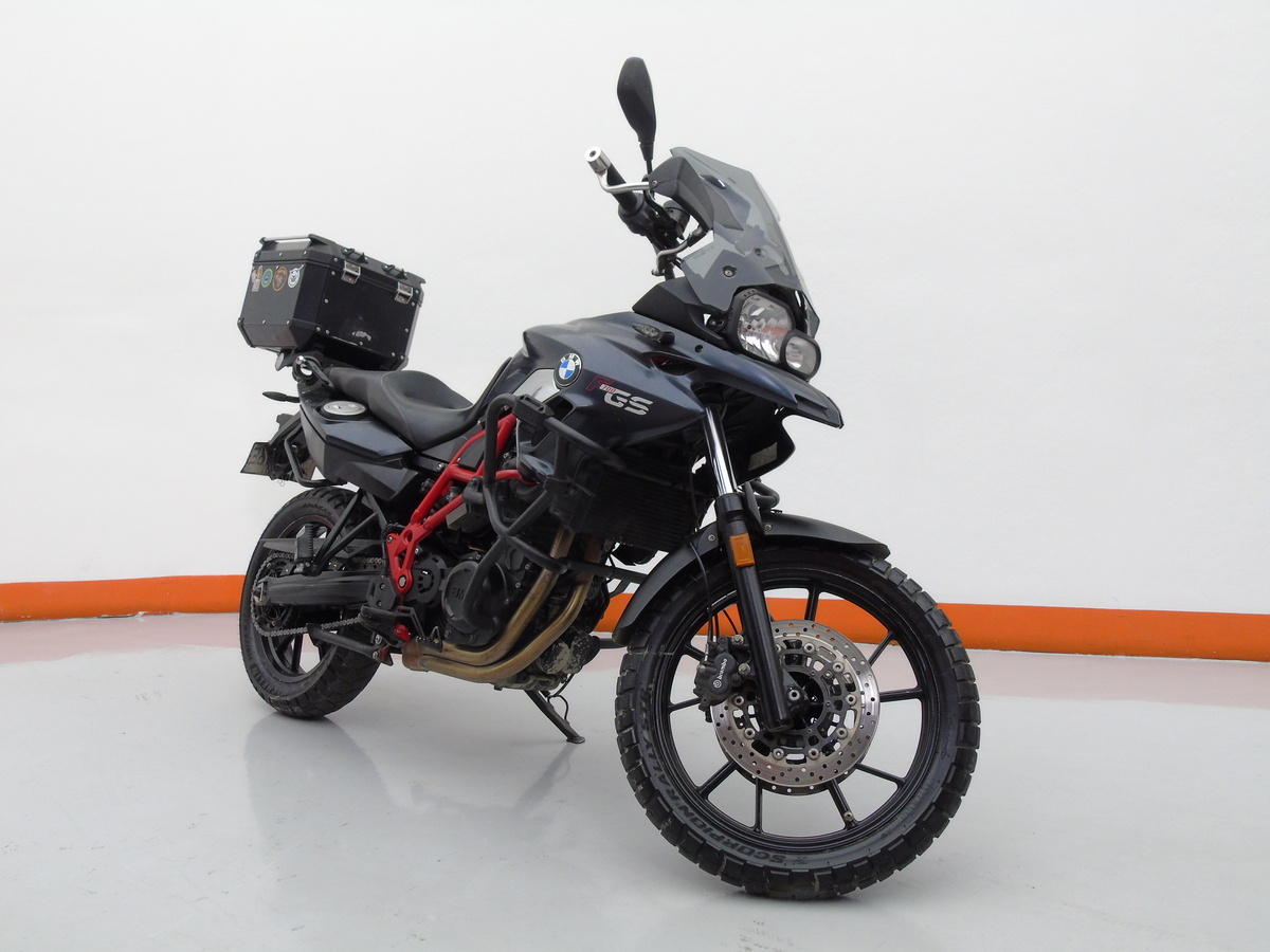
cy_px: 476
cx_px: 635
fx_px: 1064
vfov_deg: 48.2
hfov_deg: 61.7
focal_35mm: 29
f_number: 3.6
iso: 100
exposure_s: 1/30
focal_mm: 5.2
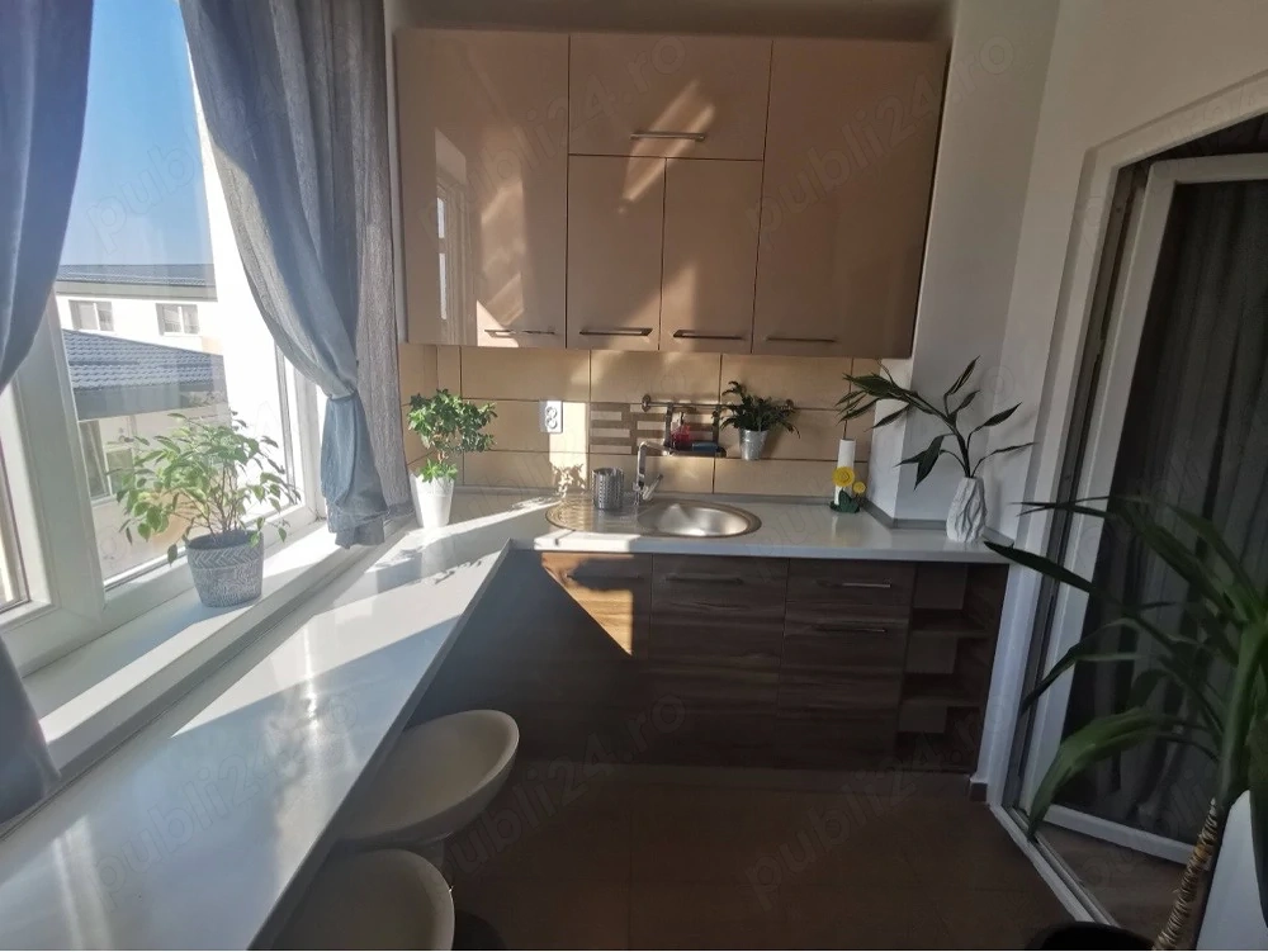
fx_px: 586
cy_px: 476
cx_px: 634
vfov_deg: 78.2
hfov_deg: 94.5
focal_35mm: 16
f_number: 2.2
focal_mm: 2.35
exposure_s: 1/232
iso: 50
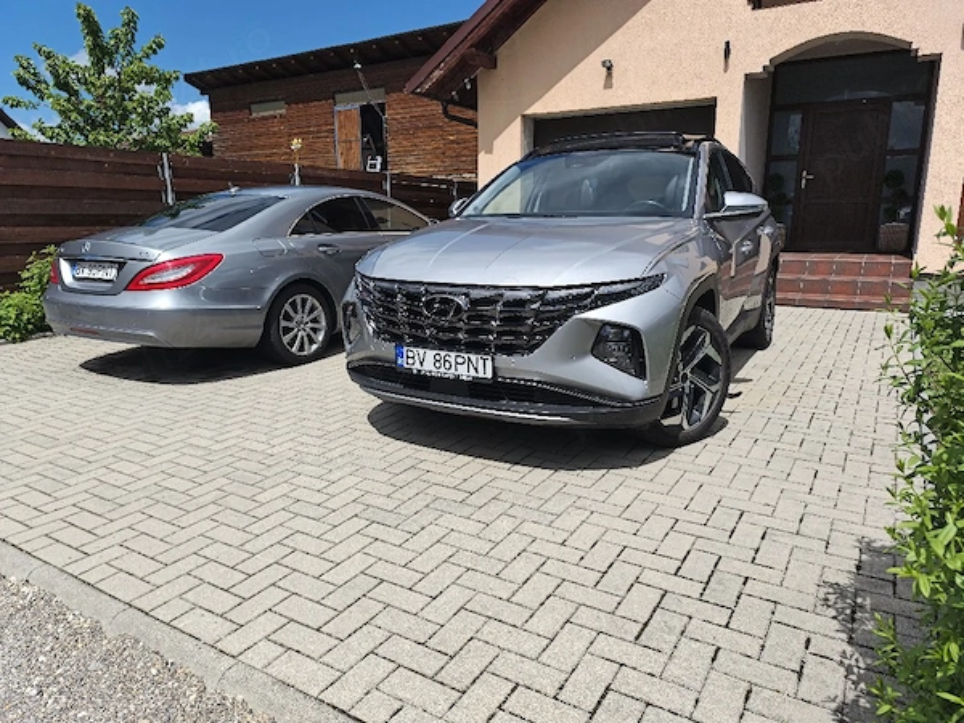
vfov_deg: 58.9
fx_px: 641
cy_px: 362
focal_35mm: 23
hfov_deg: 73.9
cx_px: 482
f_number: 1.65
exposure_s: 1/1250
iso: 50
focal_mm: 6.14
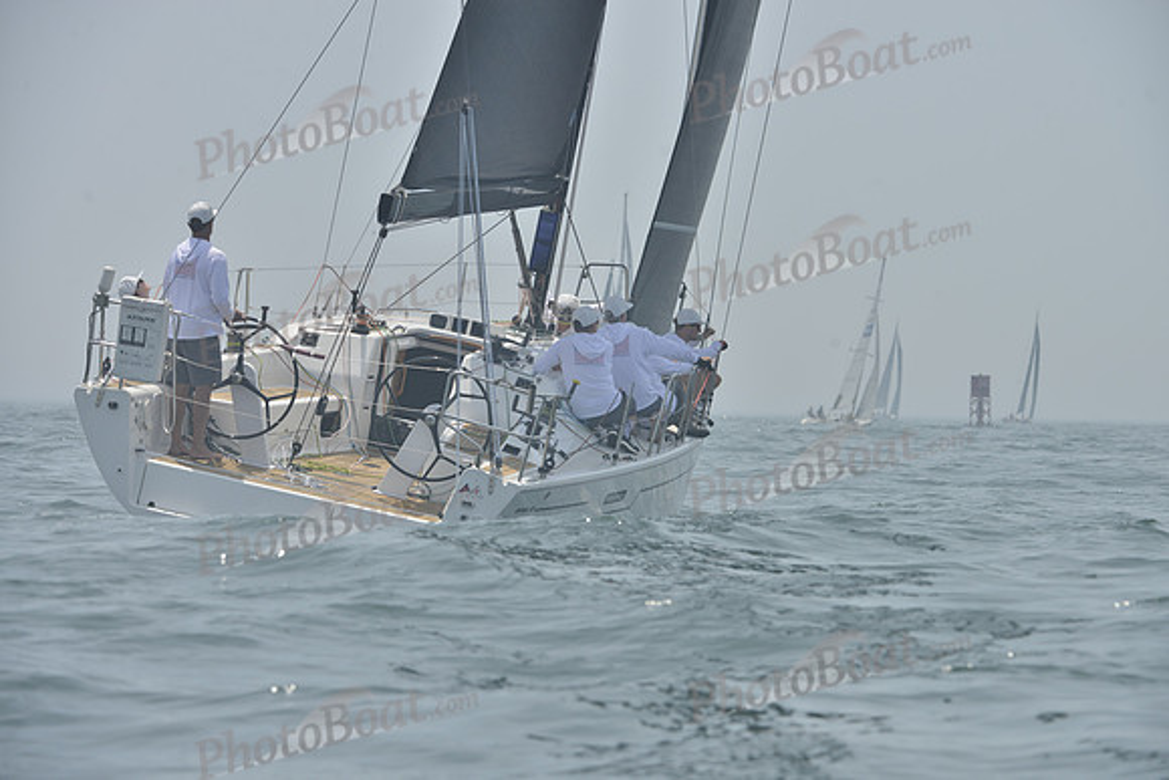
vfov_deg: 6.9
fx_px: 6496
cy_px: 390
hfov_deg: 10.3
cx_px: 584
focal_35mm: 200
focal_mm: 200
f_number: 9
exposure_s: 1/1000
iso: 280
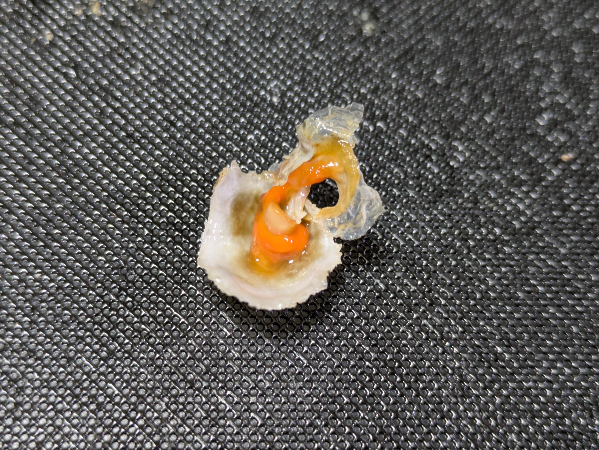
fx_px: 883
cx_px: 300
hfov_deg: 37.5
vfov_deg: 28.6
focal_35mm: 51
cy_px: 225
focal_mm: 5.43
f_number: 1.89
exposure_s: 1/24
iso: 530
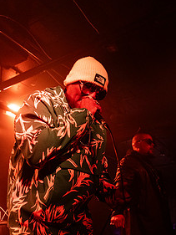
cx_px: 98
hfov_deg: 35.9
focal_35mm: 40
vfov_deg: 45.8
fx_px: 271
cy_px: 163
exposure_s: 1/160
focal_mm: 26
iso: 2500
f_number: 3.2
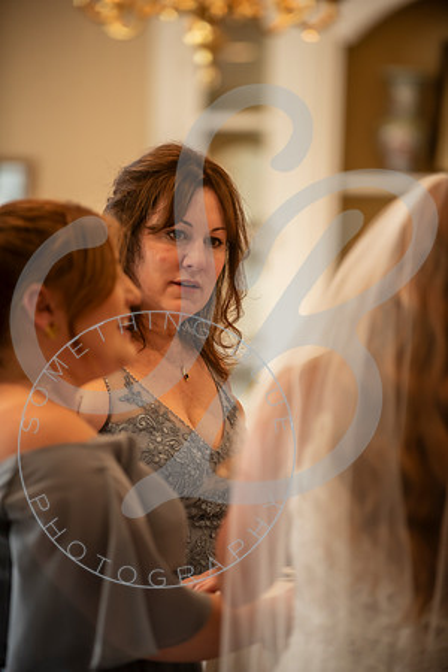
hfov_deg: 6.9
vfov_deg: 10.3
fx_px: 3733
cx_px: 224
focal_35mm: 200
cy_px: 336
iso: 1000
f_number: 2.8
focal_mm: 200
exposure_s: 1/250
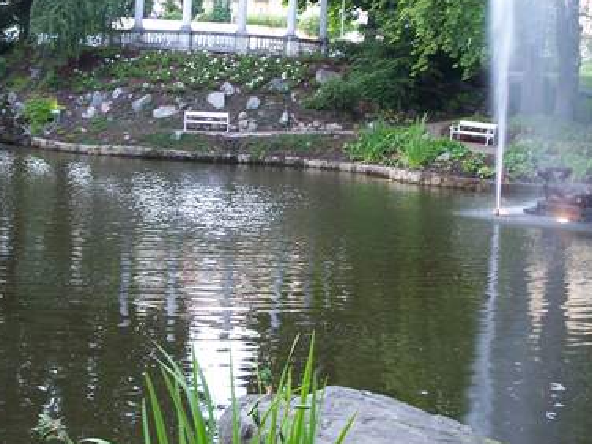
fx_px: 1077
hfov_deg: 30.6
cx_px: 233
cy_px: 83
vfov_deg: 22.9
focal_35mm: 63
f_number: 2.8
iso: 125
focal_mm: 7.8
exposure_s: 1/30
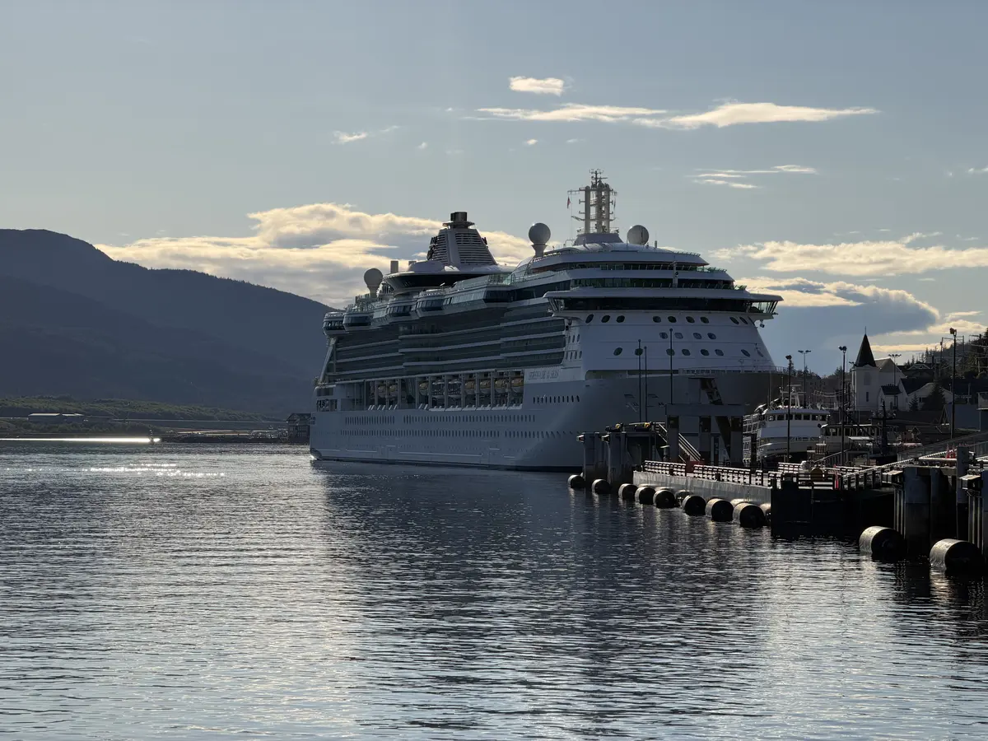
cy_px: 370
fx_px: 2854
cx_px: 494
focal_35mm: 100
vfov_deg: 14.8
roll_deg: -0.1
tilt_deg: +1.7
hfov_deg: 19.6
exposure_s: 1/1339
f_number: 2.8
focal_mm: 16.89
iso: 20
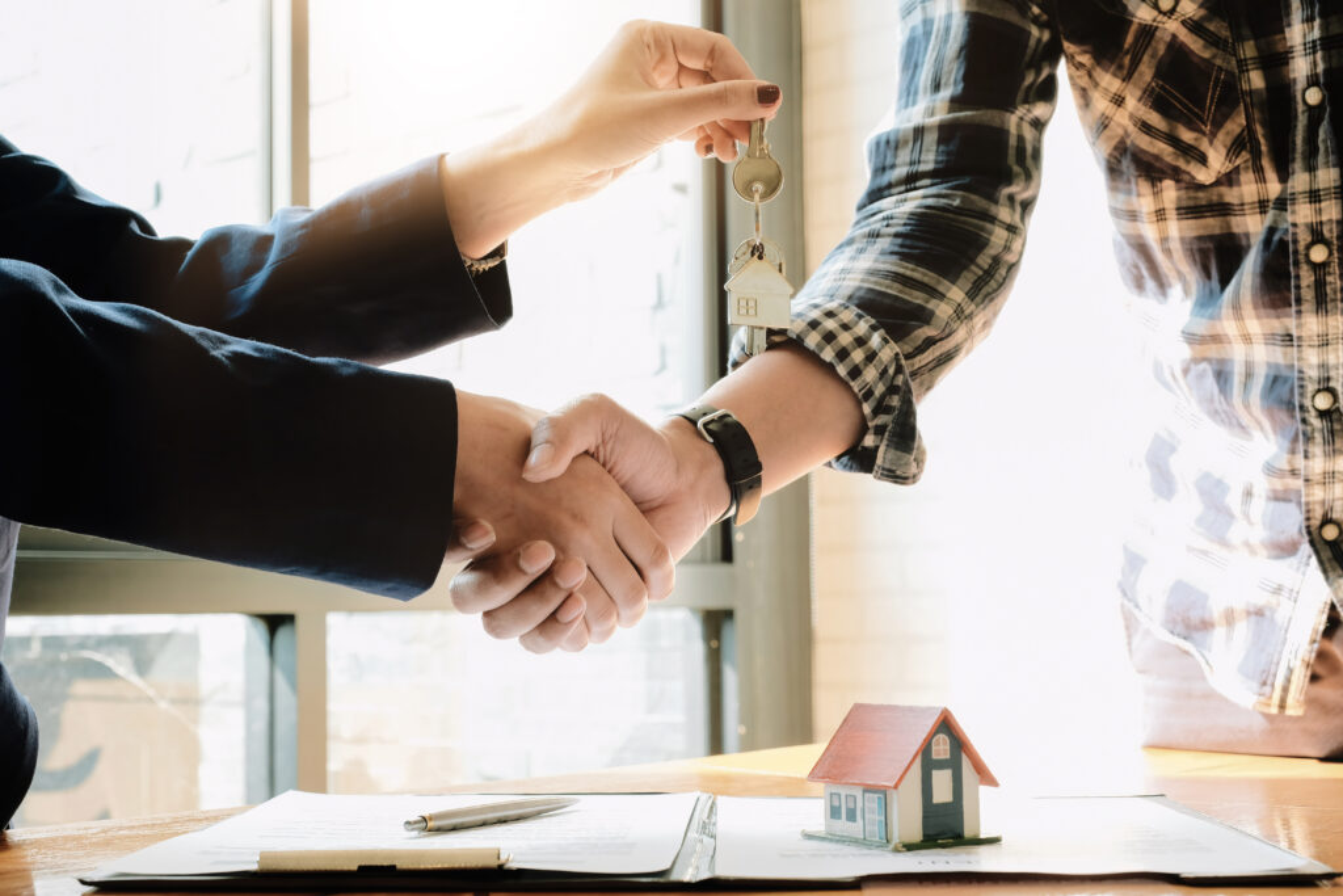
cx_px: 672
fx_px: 1865
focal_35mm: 50
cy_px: 448
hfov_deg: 39.6
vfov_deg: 27.0
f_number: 6.4
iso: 800
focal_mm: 33.2
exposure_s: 1/60
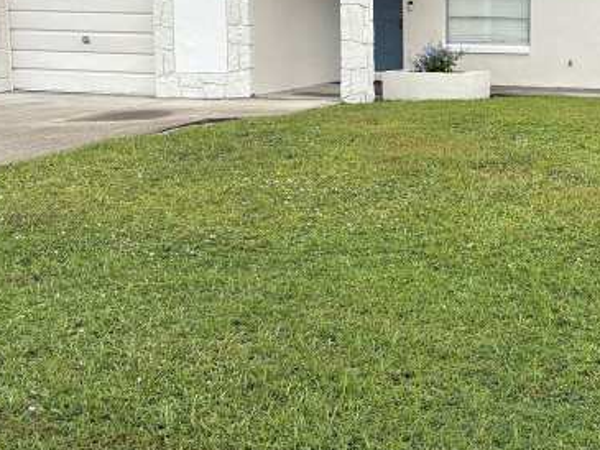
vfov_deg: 25.4
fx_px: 988
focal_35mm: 57
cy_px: 128
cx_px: 531
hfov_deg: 32.2
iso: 50
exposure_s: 1/1848
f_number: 1.6
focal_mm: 5.96
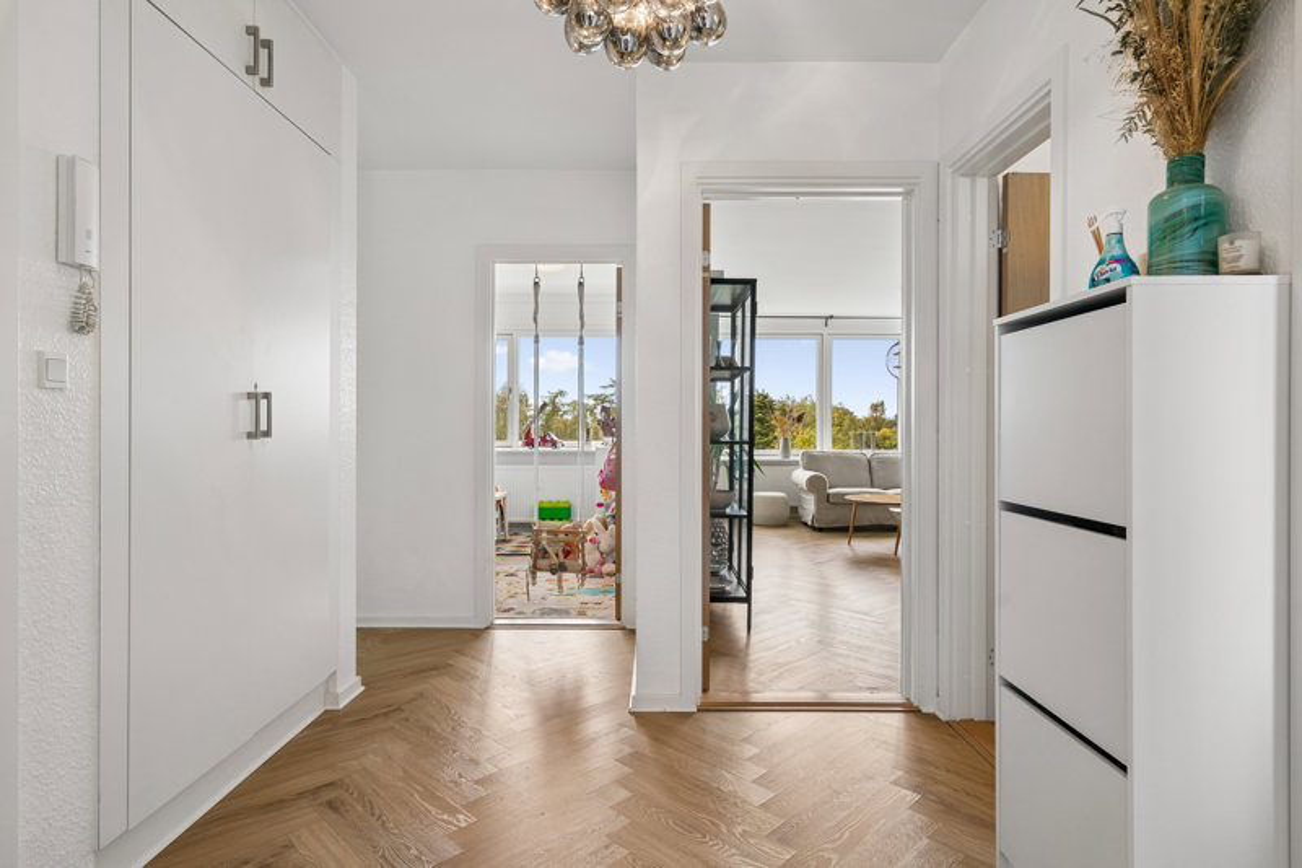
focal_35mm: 19
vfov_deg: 64.5
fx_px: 687
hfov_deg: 86.9
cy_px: 434
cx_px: 651
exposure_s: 1/60
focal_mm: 19
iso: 800
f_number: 7.1
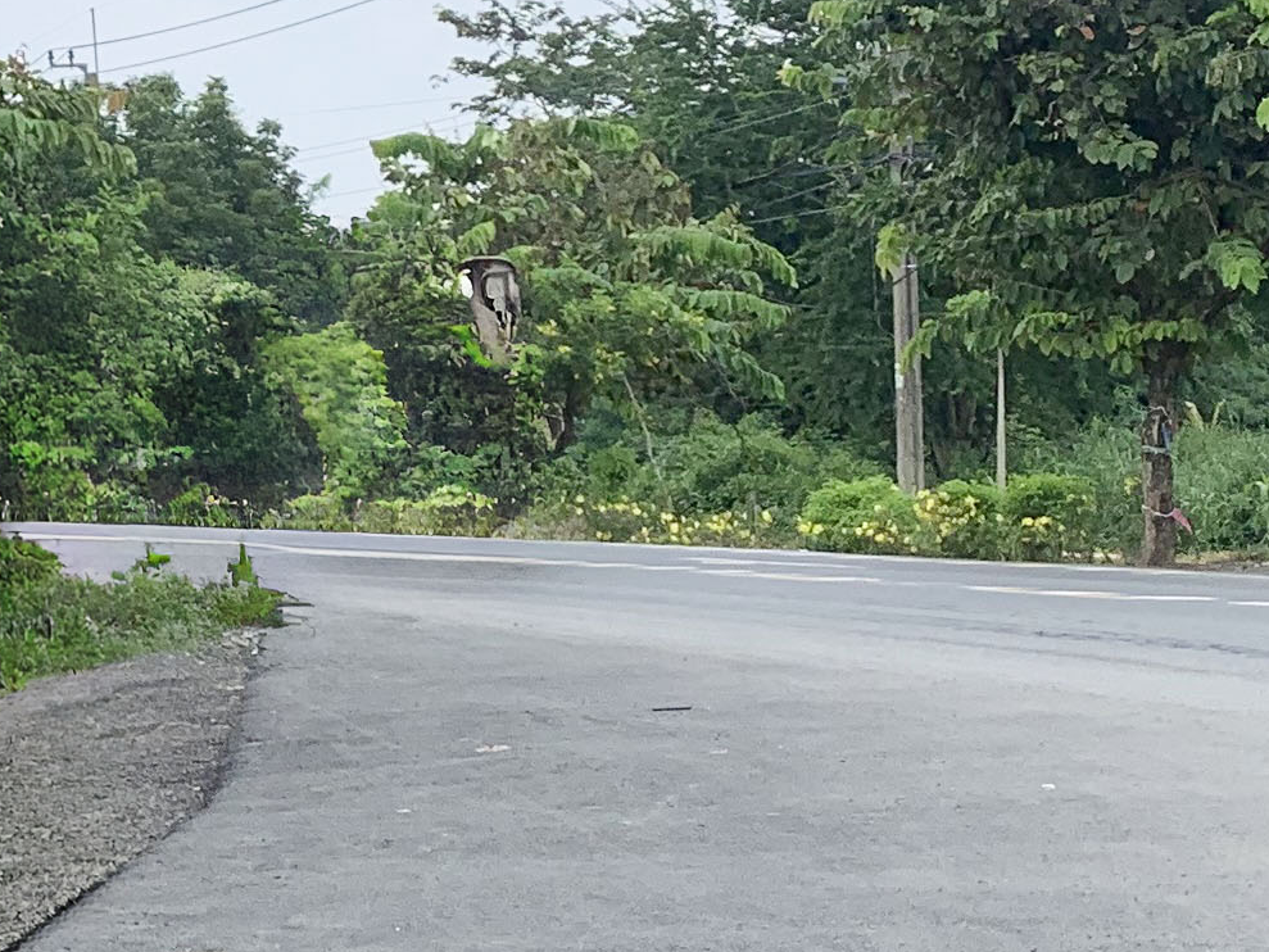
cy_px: 64
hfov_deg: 17.4
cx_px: -399
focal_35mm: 106
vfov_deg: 13.8
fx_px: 3886
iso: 25
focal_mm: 4.25
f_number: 1.8
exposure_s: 1/1916
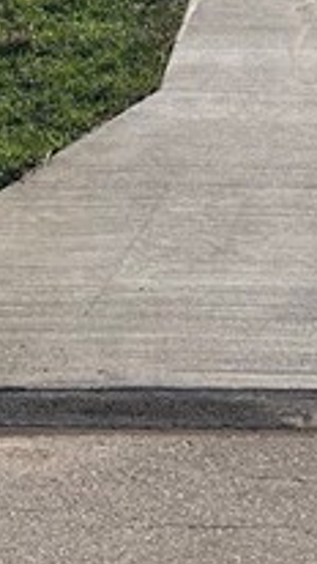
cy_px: -381
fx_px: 2105
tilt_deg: +0.0
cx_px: 246
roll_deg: +0.0
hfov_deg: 8.6
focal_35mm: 141
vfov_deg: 13.9
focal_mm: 5.7
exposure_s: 1/5882
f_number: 1.5
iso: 50
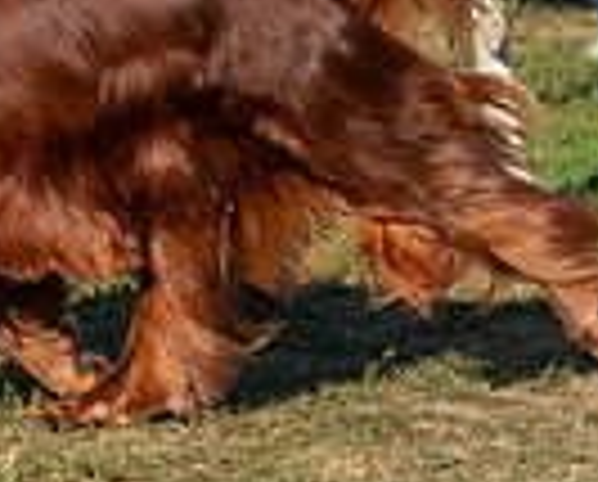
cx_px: -151
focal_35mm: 437
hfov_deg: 4.4
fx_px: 7751
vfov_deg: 3.5
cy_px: -288
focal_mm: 92
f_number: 4.5
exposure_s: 1/1250
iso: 100
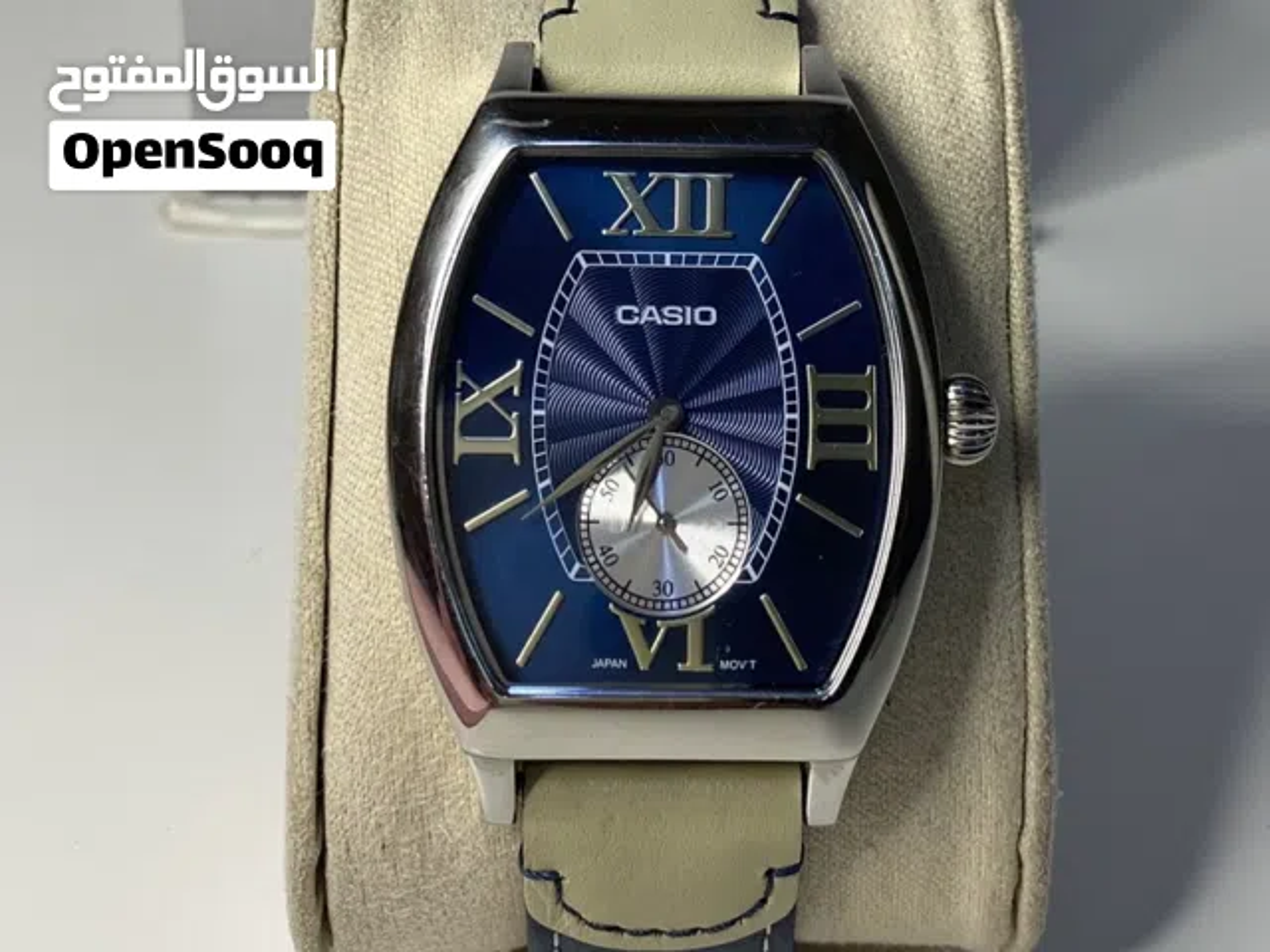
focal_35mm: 26
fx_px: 954
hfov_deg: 67.3
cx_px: 635
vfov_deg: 53.1
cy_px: 476
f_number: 1.8
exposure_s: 1/118
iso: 64
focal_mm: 4.25
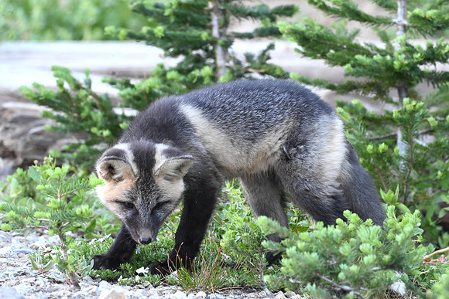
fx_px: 14969
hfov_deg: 1.7
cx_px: 224
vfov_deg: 1.1
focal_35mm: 1200
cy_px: 150
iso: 6400
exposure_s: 1/160
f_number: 13
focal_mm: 1200
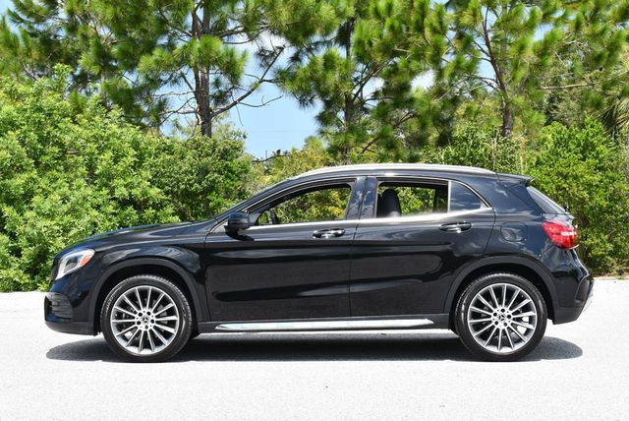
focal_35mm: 68
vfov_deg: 20.1
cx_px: 314
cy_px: 210
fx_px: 1189
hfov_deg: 29.6
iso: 180
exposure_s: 1/250
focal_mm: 34
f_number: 8
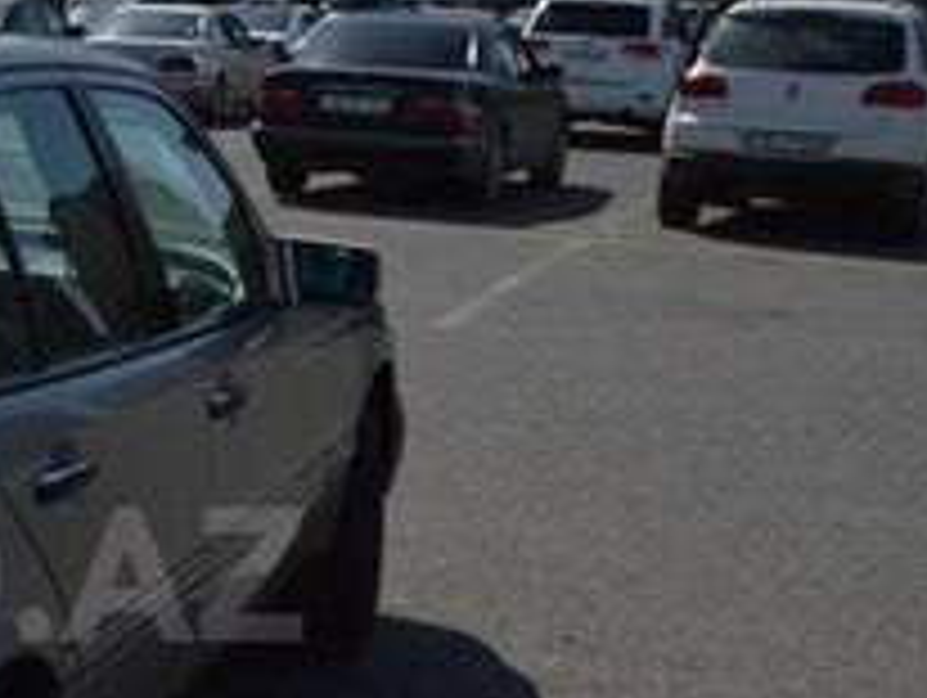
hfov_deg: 21.9
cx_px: -158
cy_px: 574
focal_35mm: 83
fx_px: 2225
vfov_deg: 17.6
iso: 100
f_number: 18
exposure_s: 1/160
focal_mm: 18
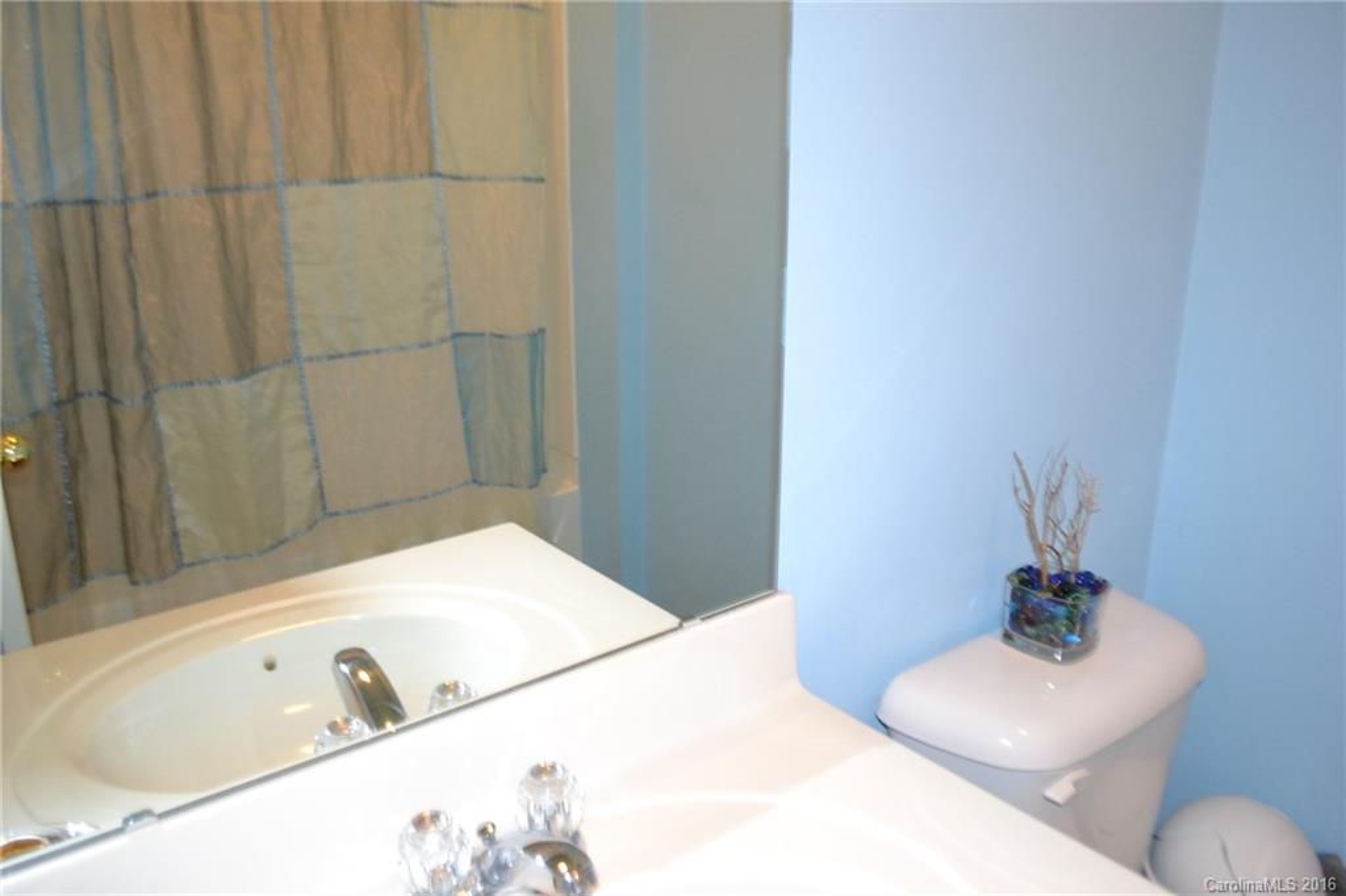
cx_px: 673
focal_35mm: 27
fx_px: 1009
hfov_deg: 67.4
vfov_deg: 47.9
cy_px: 448
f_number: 3.5
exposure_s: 1/60
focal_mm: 18
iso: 2000
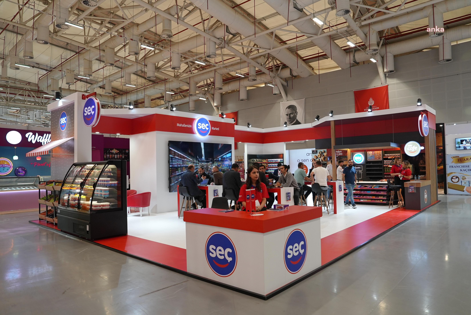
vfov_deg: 53.2
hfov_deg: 73.7
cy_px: 158
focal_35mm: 24
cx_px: 236
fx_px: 314
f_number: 4.5
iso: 1000
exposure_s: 1/100
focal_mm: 24
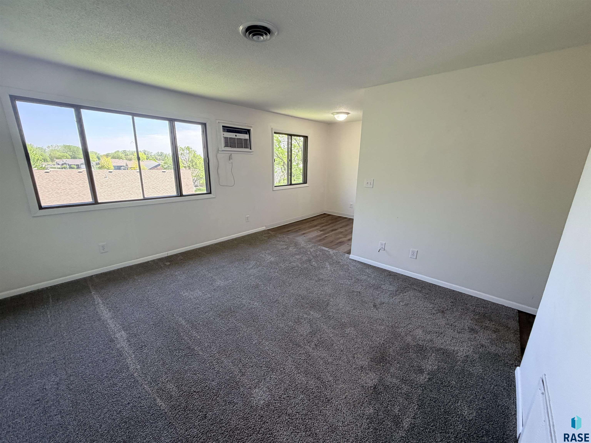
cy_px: 222
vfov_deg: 85.7
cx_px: 296
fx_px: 239
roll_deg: -0.9
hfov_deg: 102.1
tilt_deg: -14.1
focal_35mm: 14
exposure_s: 1/120
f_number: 2.2
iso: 160
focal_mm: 2.22
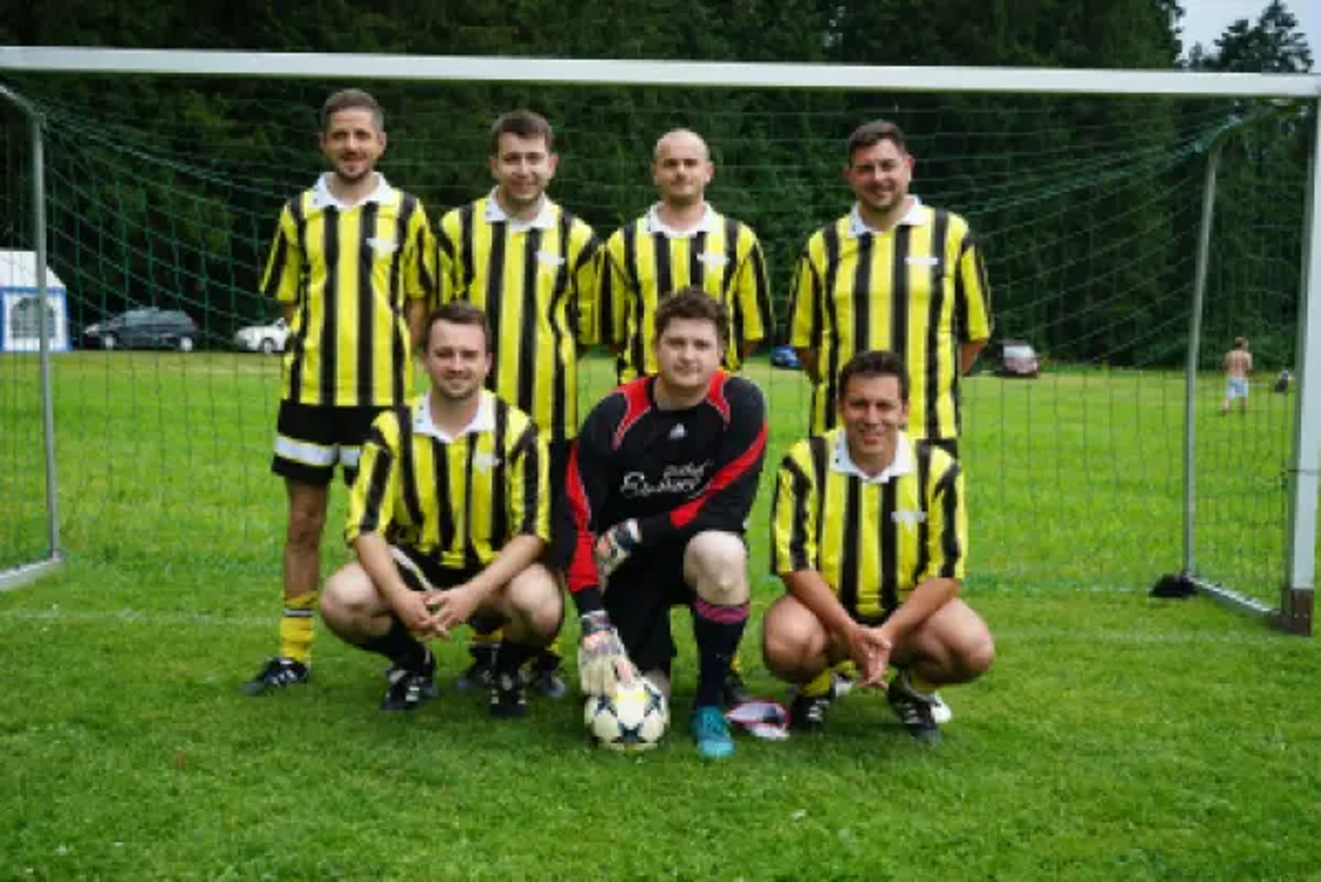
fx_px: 1505
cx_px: 660
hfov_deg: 47.4
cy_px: 441
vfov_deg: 32.7
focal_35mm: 41
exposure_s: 1/80
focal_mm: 41
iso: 100
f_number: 7.1
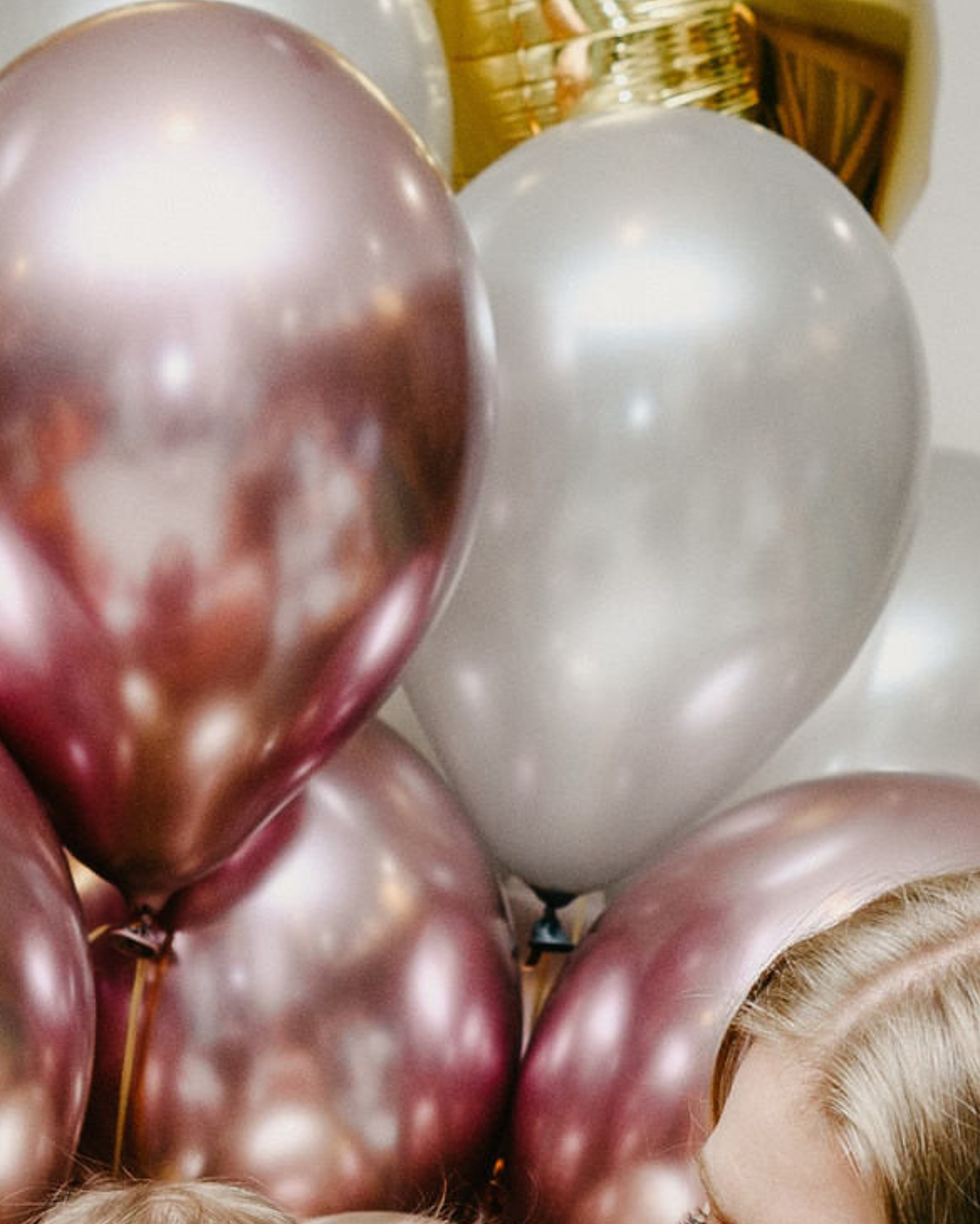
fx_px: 4528
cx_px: 320
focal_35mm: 125
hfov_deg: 12.3
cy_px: 1755
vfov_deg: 14.5
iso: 125
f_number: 3.5
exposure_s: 1/160
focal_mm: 27
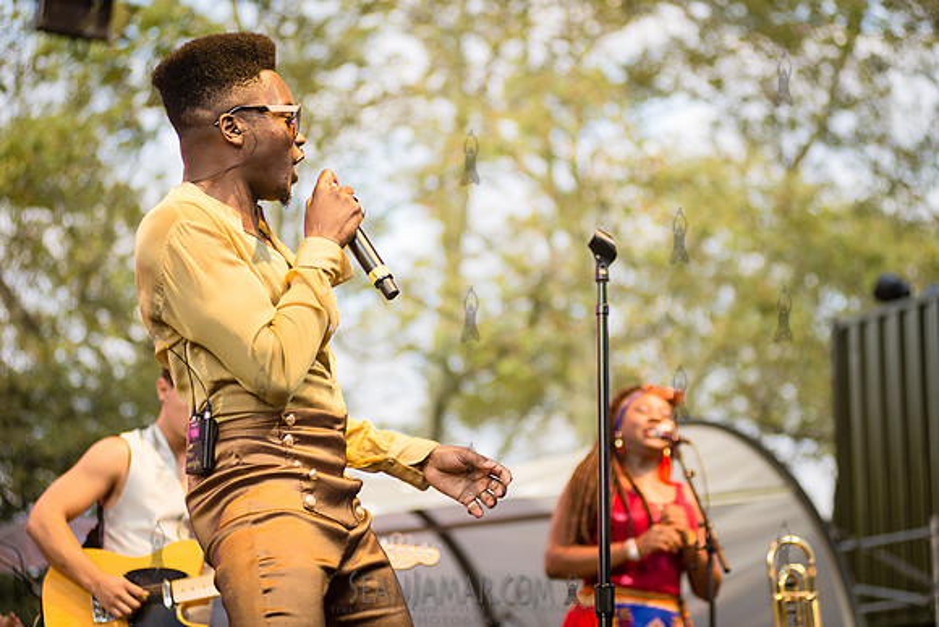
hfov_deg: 25.4
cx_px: 470
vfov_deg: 17.1
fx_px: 2087
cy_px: 314
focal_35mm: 80
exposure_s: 1/320
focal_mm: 80
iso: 640
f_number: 3.2
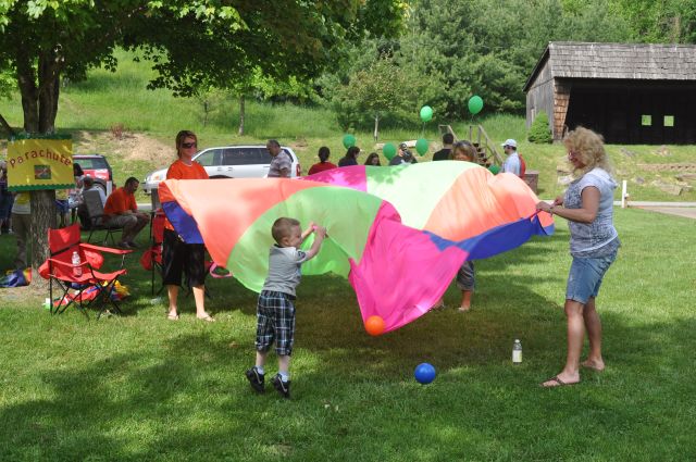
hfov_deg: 46.5
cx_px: 348
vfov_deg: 31.8
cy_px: 231
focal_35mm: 42
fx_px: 811
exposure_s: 1/250
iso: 200
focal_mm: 28
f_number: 8
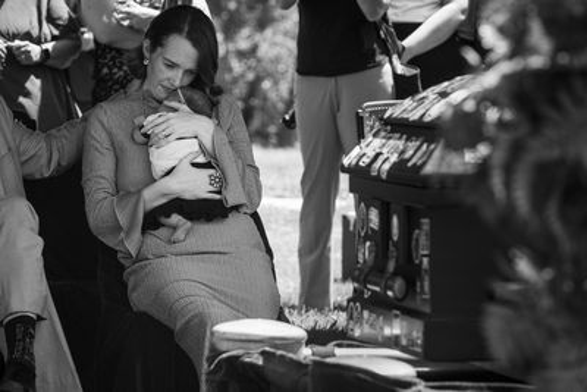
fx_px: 5056
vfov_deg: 4.4
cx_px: 294
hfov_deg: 6.6
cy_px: 196
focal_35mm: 310
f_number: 11
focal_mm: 310
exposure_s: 1/400
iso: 640
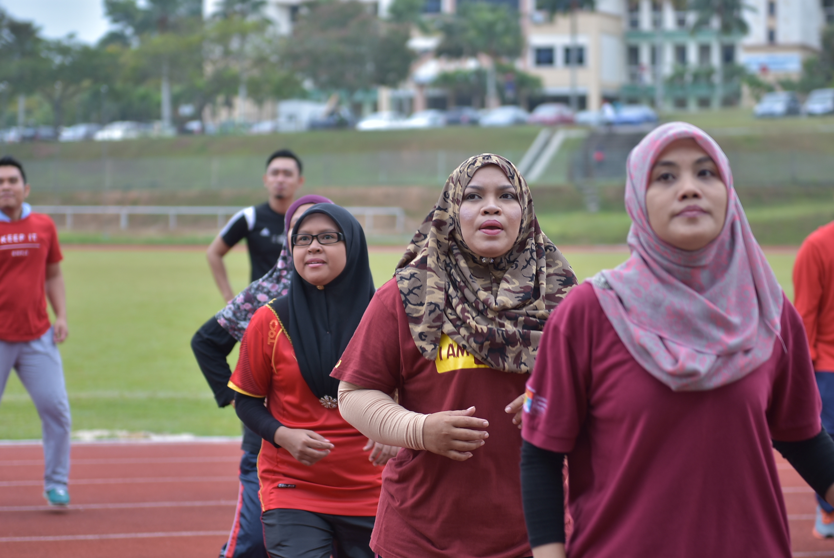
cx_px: 417
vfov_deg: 13.1
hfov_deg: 19.4
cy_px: 279
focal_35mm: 105
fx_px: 2434
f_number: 2.8
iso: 100
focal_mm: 70
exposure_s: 1/200
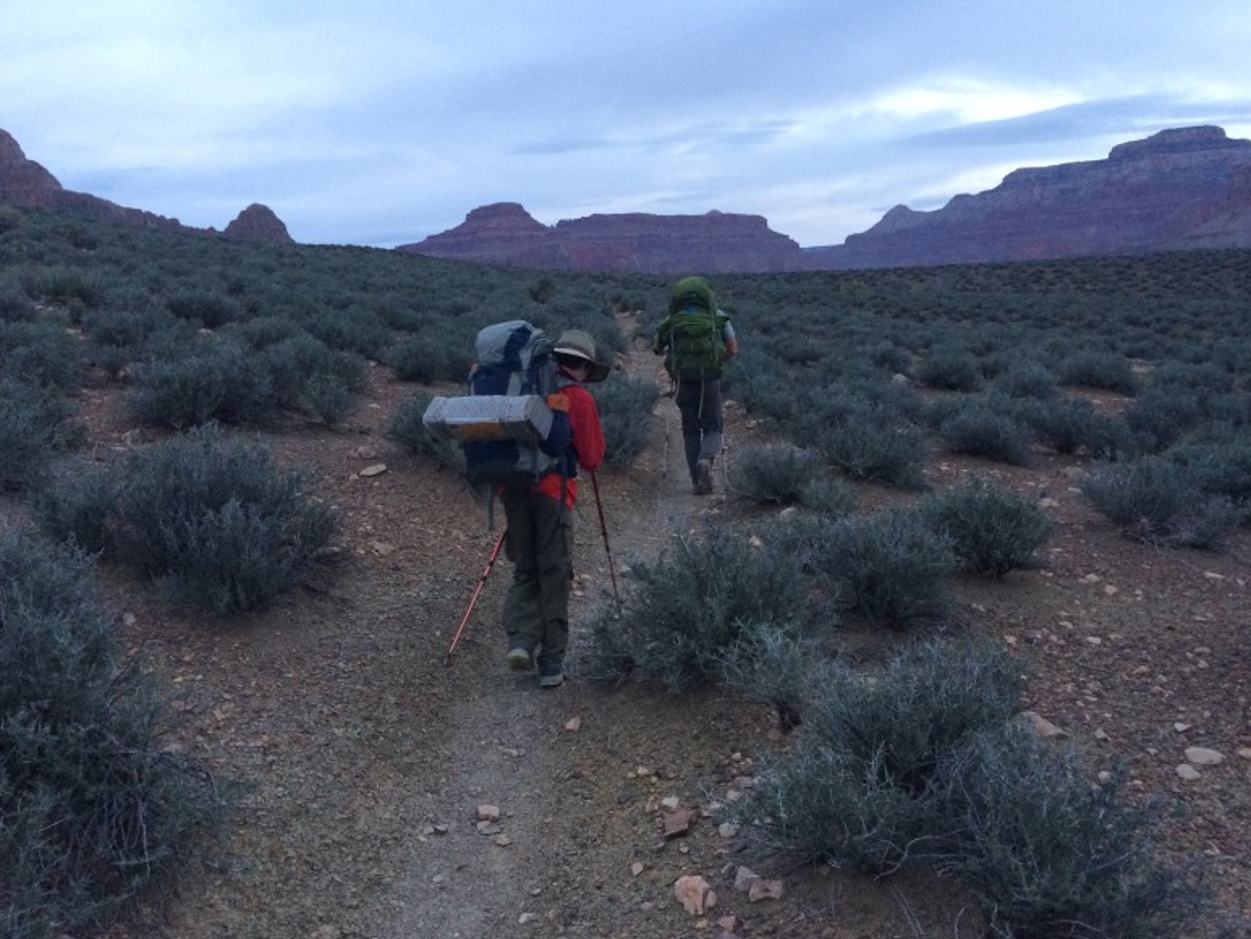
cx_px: 641
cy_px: 479
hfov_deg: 59.9
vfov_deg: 46.8
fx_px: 1084
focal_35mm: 30
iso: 200
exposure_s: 1/30
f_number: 2.2
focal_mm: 4.15
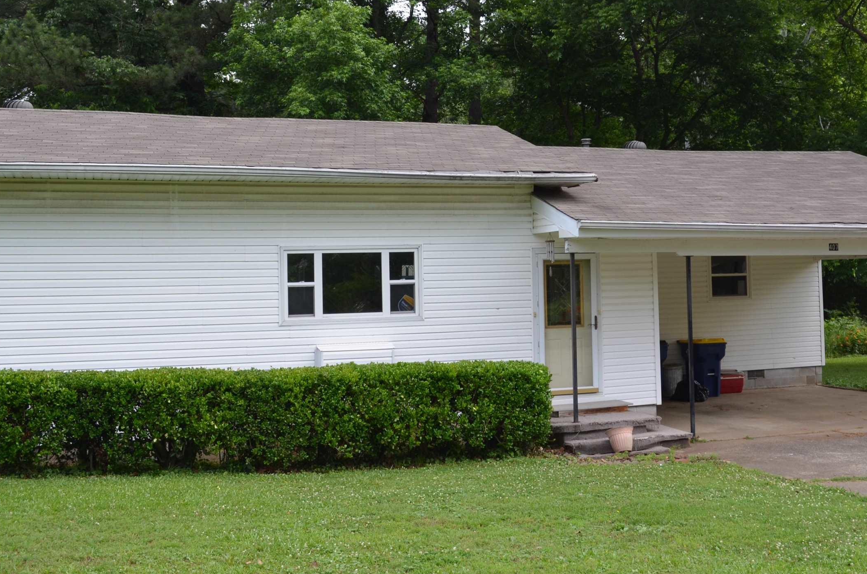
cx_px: 579
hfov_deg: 40.7
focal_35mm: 48
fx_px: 1153
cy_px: 198
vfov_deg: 27.8
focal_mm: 22
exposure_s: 1/200
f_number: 7.1
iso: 200
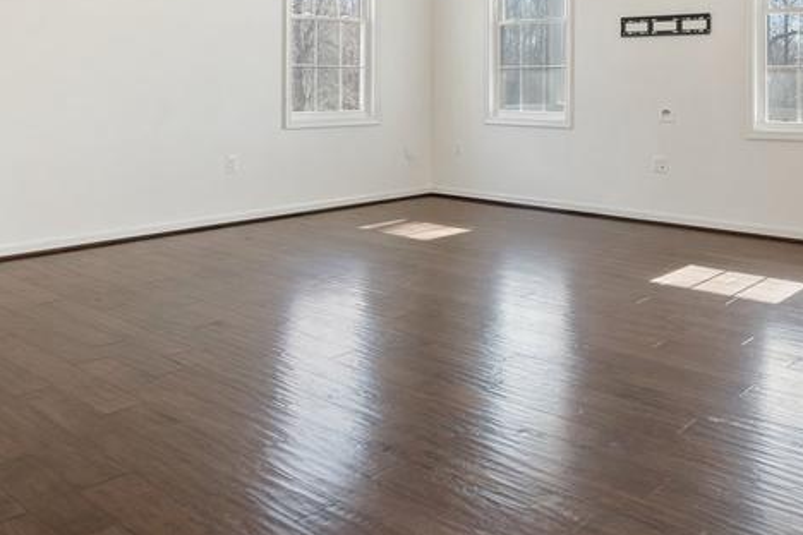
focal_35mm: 35
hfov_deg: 52.7
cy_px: 93
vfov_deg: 36.3
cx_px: 575
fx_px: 781
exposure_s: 1/15
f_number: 8
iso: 500
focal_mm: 16
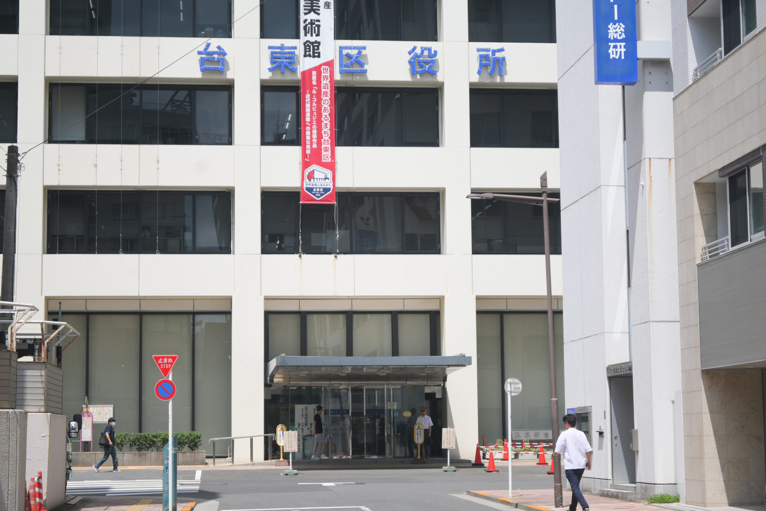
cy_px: 256
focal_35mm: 75
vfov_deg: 18.2
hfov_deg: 27.0
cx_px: 383
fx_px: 1596
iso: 100
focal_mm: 50
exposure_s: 1/640
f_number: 6.3
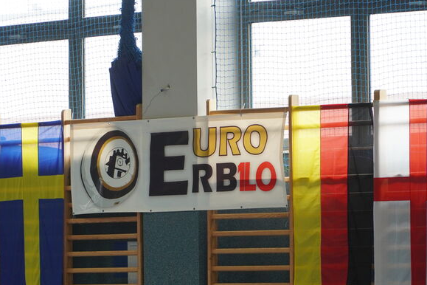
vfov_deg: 6.3
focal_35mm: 218
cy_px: 187
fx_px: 2582
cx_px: 187
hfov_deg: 9.5
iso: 500
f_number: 4
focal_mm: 105
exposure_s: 1/200
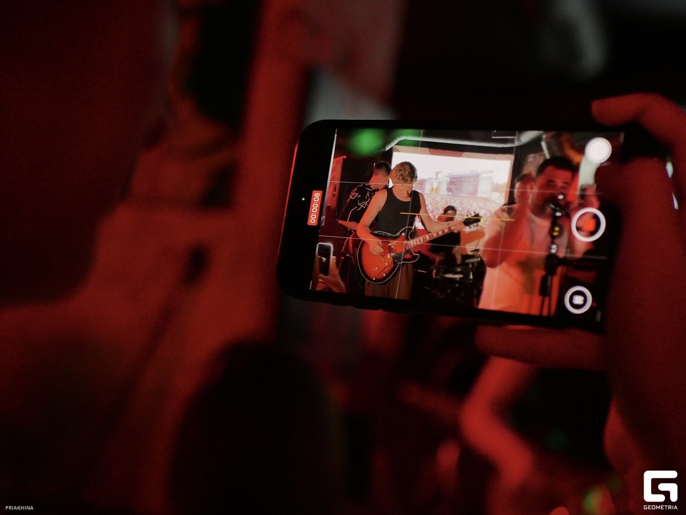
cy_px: 258
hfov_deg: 37.5
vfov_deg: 28.6
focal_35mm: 51
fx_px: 1011
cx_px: 343
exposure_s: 1/100
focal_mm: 25
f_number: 2.2
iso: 2000
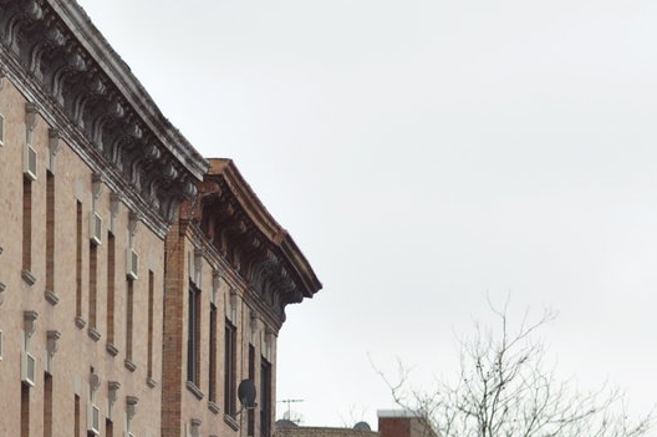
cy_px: 626
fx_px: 5962
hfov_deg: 6.3
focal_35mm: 327
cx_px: 769
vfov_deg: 4.2
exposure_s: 1/250
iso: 200
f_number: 4
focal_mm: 72
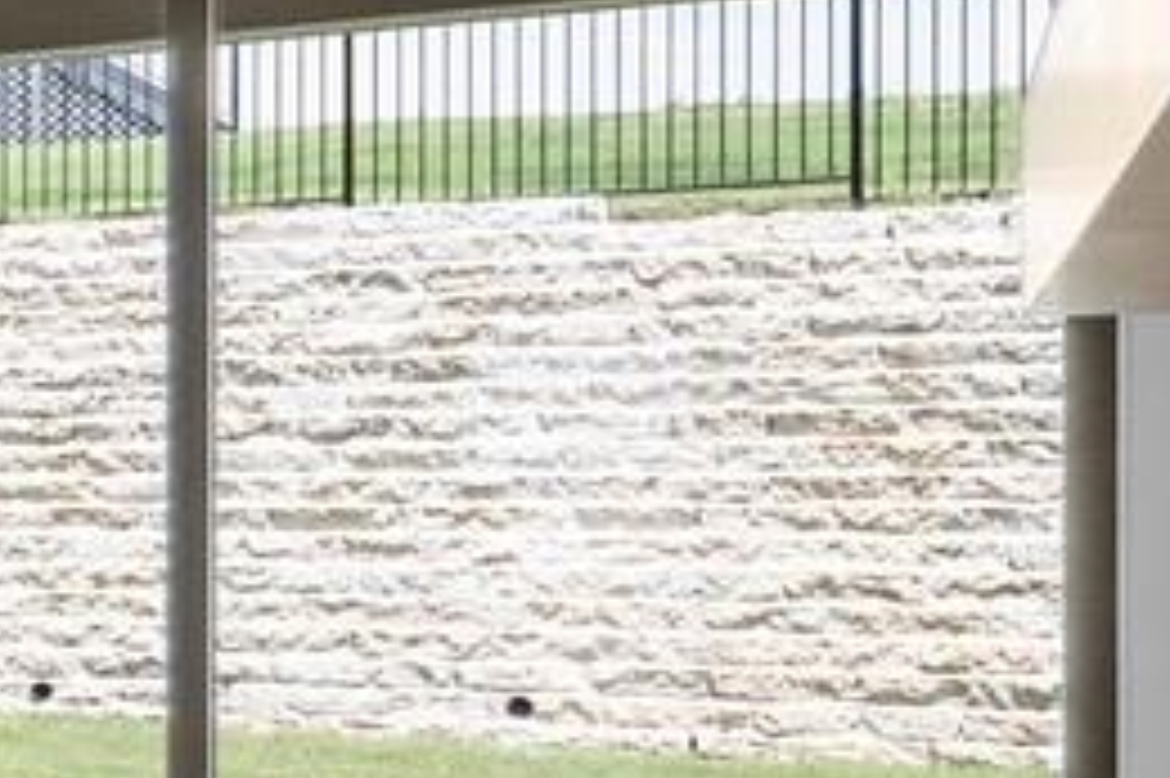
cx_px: -1559
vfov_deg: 16.8
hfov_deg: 15.4
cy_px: 531
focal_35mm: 81
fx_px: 2631
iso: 500
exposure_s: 1/25
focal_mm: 13
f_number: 11
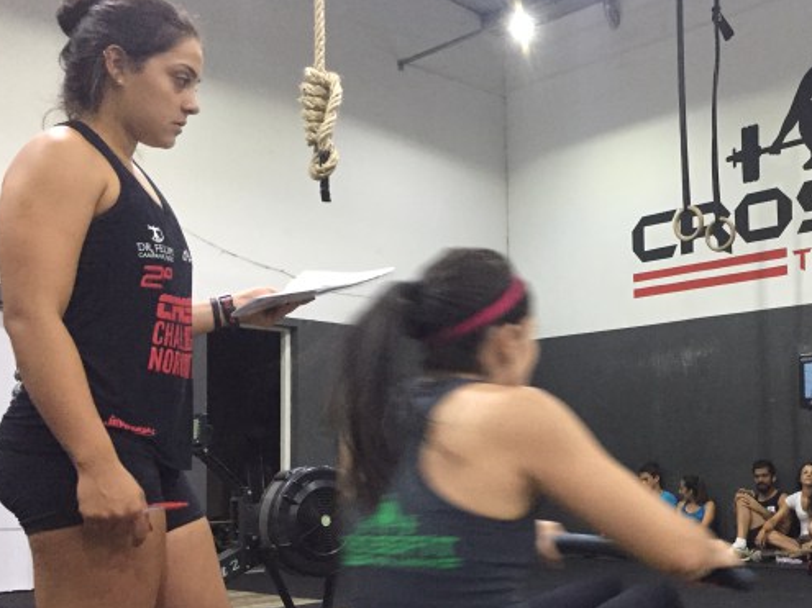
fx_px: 1055
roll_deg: +0.4
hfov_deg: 40.9
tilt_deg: +2.3
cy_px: 405
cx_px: 607
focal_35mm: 45
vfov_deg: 31.9
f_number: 2.2
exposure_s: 1/24
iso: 250
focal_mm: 4.15
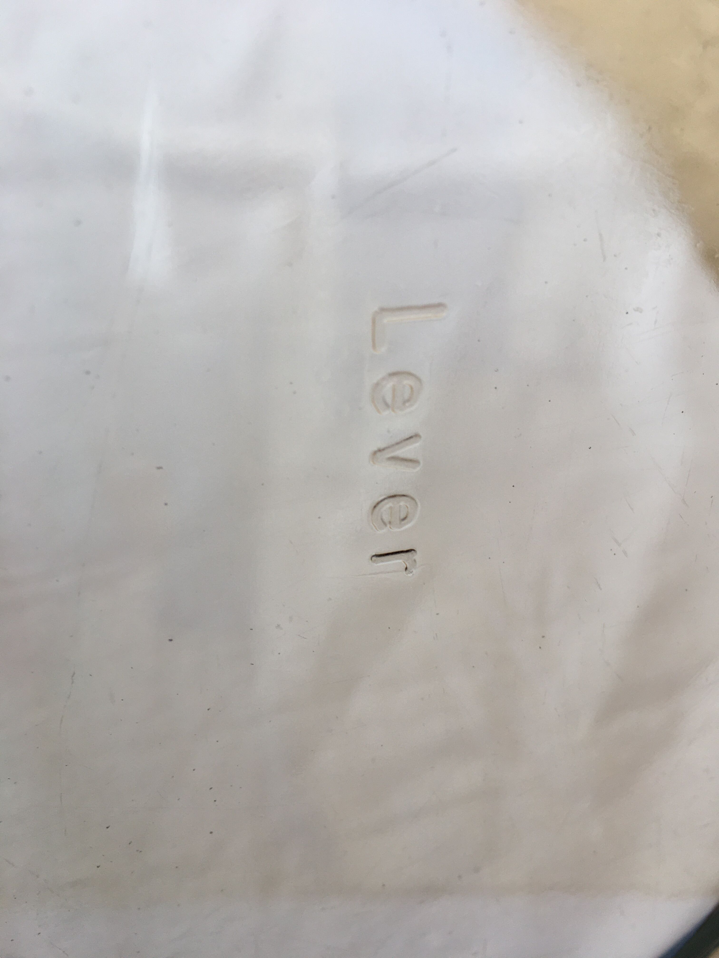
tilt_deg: -51.4
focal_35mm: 29
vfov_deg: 61.7
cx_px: 360
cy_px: 479
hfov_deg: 48.2
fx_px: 803
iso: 25
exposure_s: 1/240
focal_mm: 4.15
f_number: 2.2
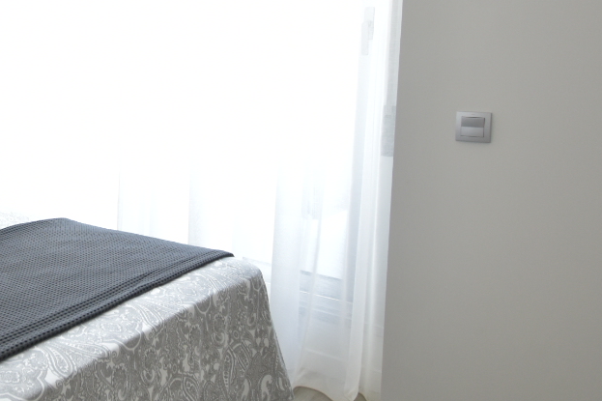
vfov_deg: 33.6
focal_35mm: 39
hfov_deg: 43.8
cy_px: 108
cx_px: 27
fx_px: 652
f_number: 4.5
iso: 450
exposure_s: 1/30
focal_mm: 10
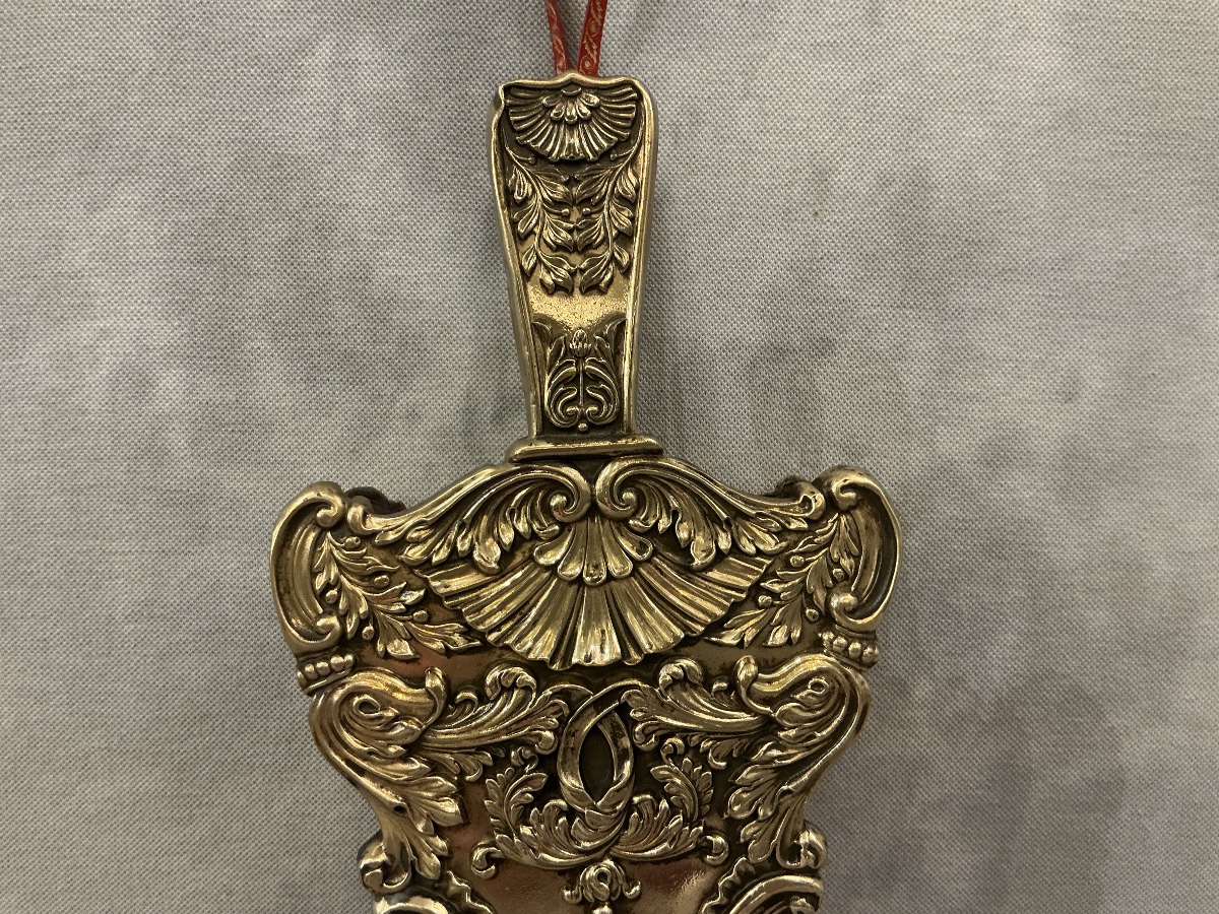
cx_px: 610
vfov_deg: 49.7
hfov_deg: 63.4
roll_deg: +1.4
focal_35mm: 28
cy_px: 457
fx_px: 986
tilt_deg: -7.7
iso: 200
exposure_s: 1/33
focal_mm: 3
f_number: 1.8
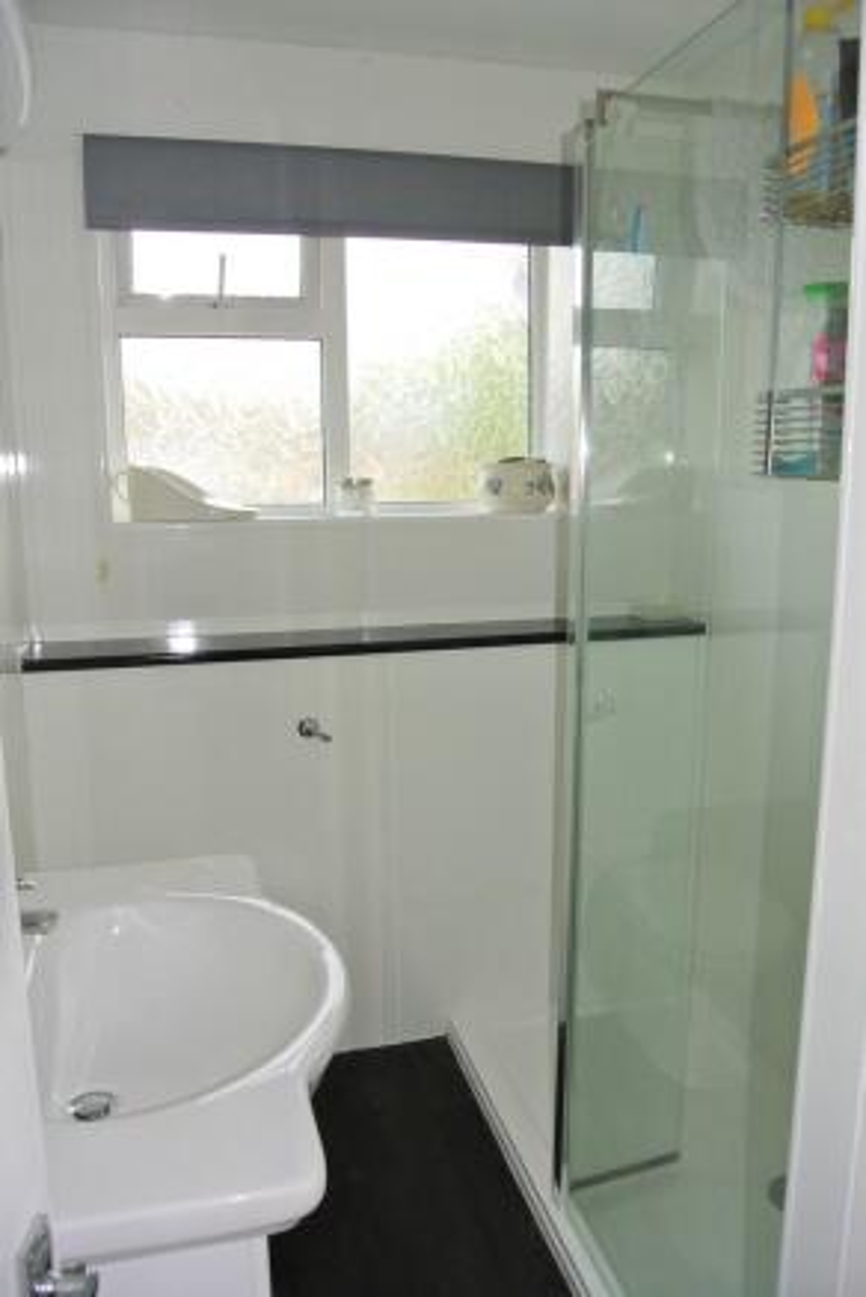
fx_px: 973
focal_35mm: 27
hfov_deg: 48.0
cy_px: 648
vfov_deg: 67.3
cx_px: 433
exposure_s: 1/60
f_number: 5
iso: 100
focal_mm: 10
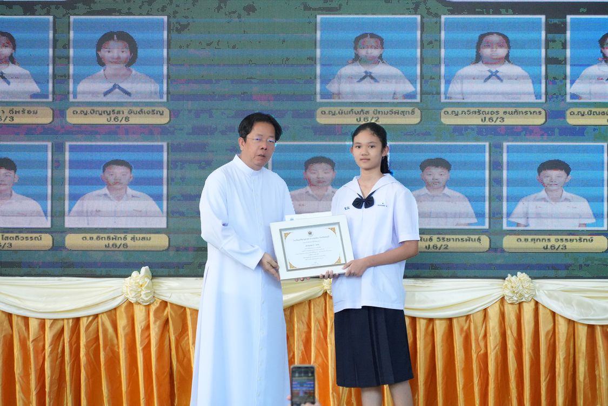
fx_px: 3040
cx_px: 304
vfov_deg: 7.6
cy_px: 203
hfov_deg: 11.4
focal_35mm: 180
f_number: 5.6
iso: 6400
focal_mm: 120
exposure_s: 1/640
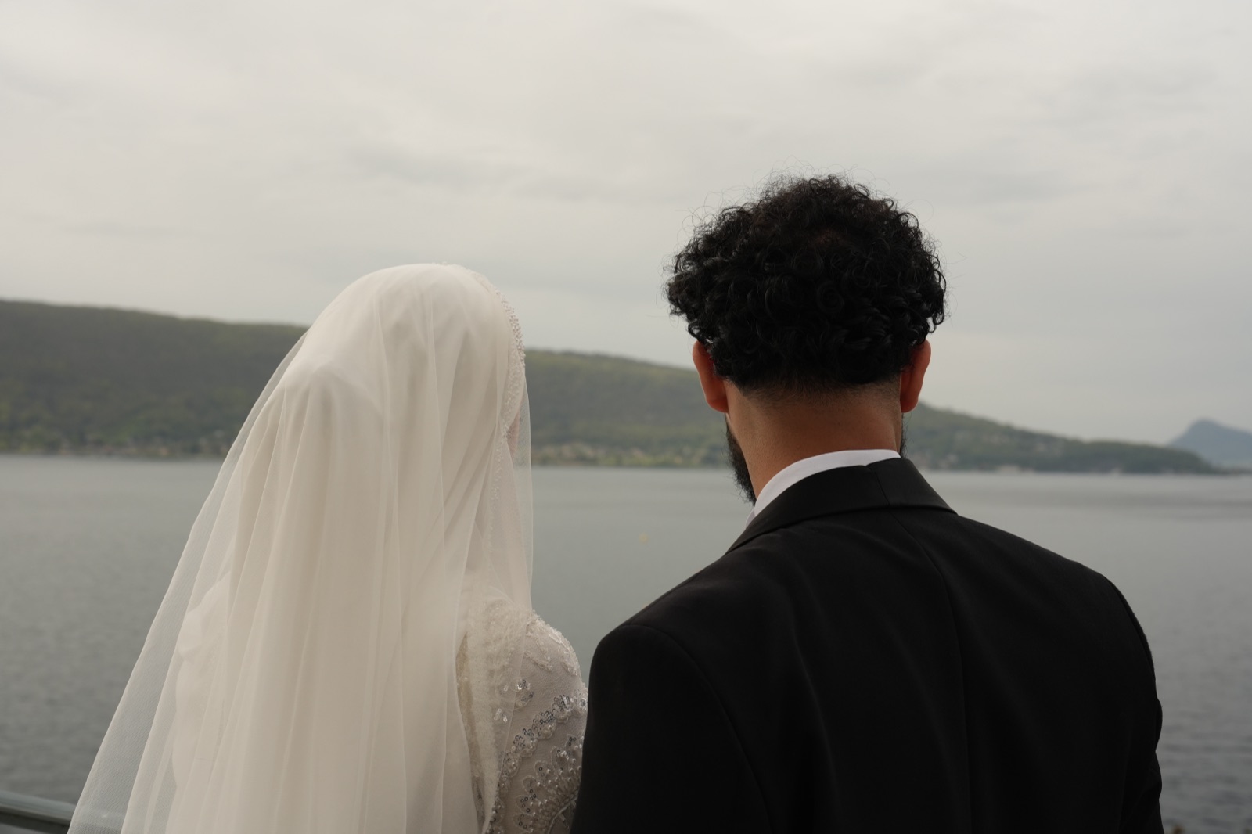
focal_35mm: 48
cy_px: 417
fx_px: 1669
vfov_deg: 28.1
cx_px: 626
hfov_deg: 41.1
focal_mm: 48
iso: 500
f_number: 7.1
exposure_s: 1/250
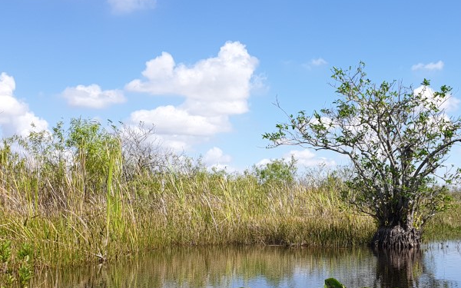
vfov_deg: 27.0
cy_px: 224
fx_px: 590
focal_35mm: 47
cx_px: 337
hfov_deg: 41.6
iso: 50
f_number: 2.4
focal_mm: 4.3
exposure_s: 1/1126
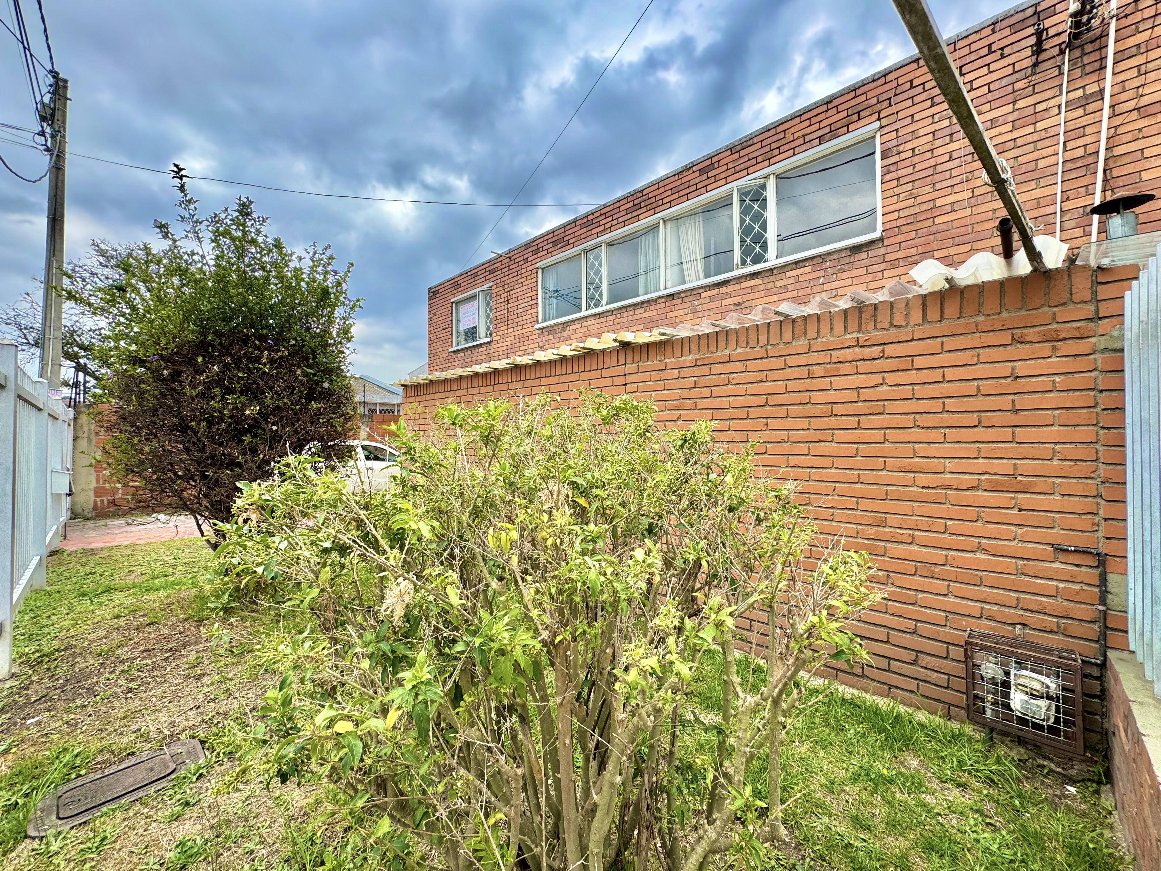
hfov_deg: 102.1
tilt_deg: +1.1
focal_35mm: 14
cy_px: 436
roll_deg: +1.1
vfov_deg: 85.7
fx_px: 470
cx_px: 580
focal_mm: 2.22
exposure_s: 1/587
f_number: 2.2
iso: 50
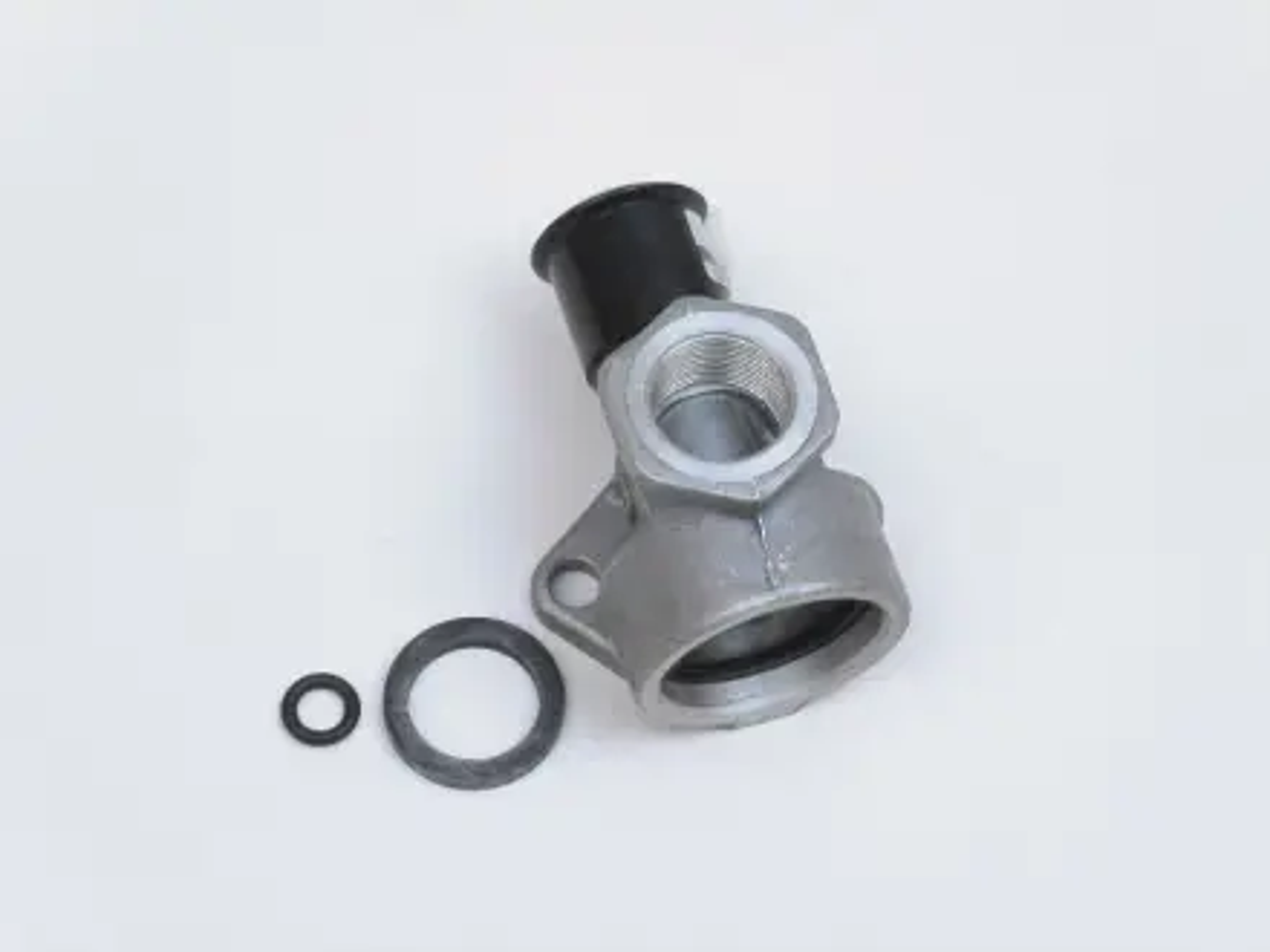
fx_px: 4182
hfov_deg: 17.3
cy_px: 476
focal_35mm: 114
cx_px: 635
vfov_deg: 13.0
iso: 100
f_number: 6.7
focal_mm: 23.4
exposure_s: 1
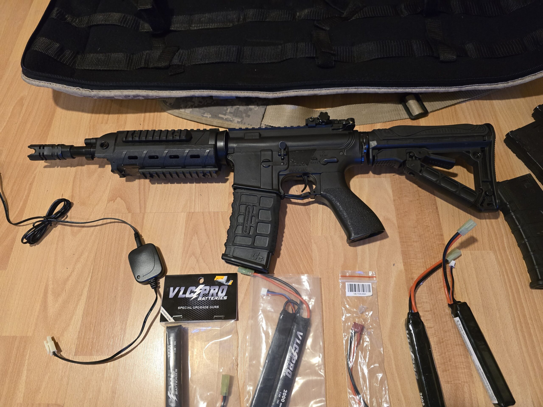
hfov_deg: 73.9
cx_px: 272
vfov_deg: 58.9
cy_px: 204
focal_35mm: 23
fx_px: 361
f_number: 1.7
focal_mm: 6.3
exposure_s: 1/100
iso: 1250
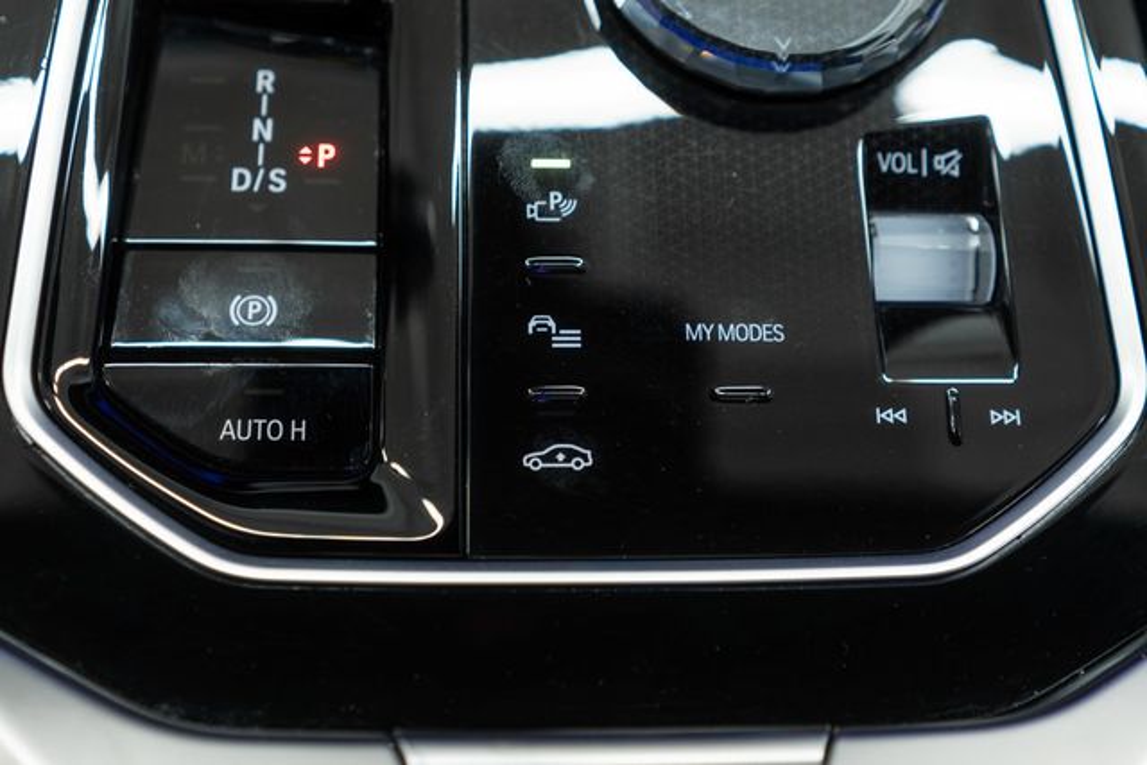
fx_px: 1437
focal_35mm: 45
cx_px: 569
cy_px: 382
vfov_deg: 29.8
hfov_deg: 43.5
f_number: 3.2
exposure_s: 1/40
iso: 500
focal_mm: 28
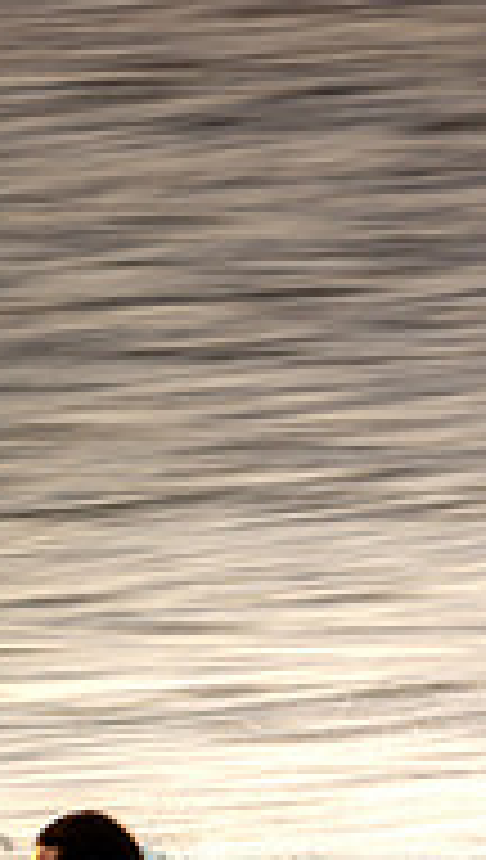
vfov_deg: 0.9
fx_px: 54378
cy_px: 867
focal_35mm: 2383
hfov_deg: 0.5
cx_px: -54
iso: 100
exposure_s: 1/15
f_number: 20
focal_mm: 500
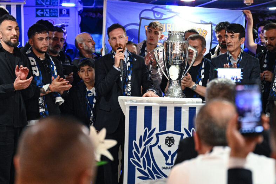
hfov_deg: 17.9
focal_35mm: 114
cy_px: 73
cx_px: 157
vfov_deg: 12.0
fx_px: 874
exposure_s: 1/60
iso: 4000
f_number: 2.8
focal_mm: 70
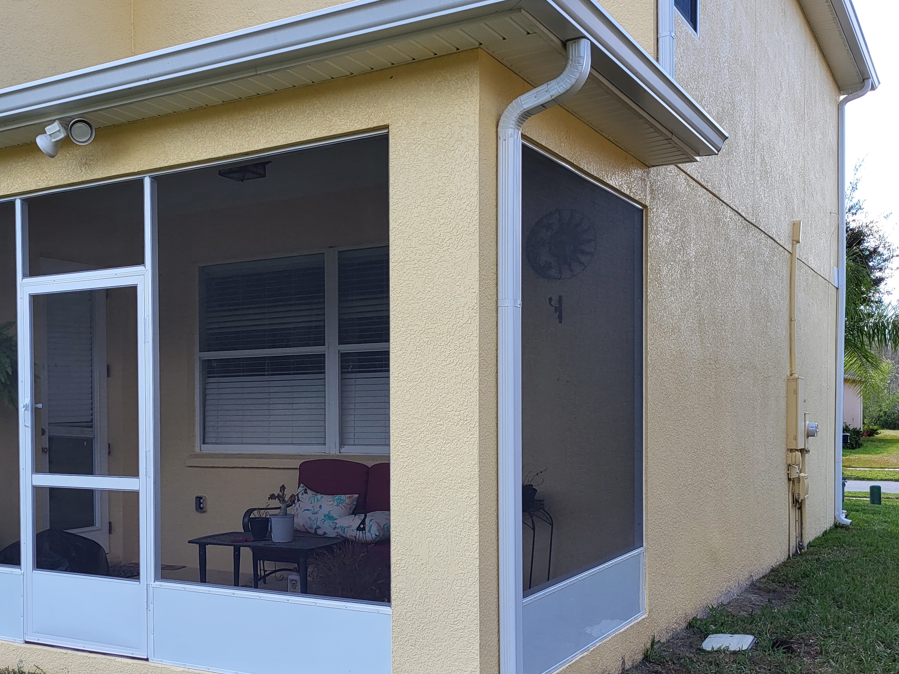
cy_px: 434
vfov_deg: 35.7
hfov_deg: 45.9
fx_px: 1039
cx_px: 286
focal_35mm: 40
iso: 40
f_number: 1.8
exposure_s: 1/650
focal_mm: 5.4
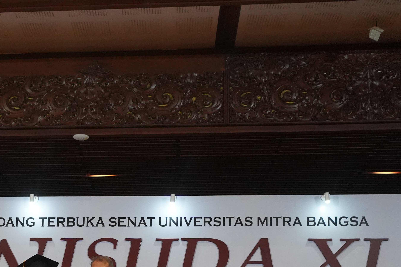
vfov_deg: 16.9
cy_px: 295
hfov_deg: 25.3
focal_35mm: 78
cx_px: 53
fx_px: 869
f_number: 4
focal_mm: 35
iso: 6400
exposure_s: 1/160
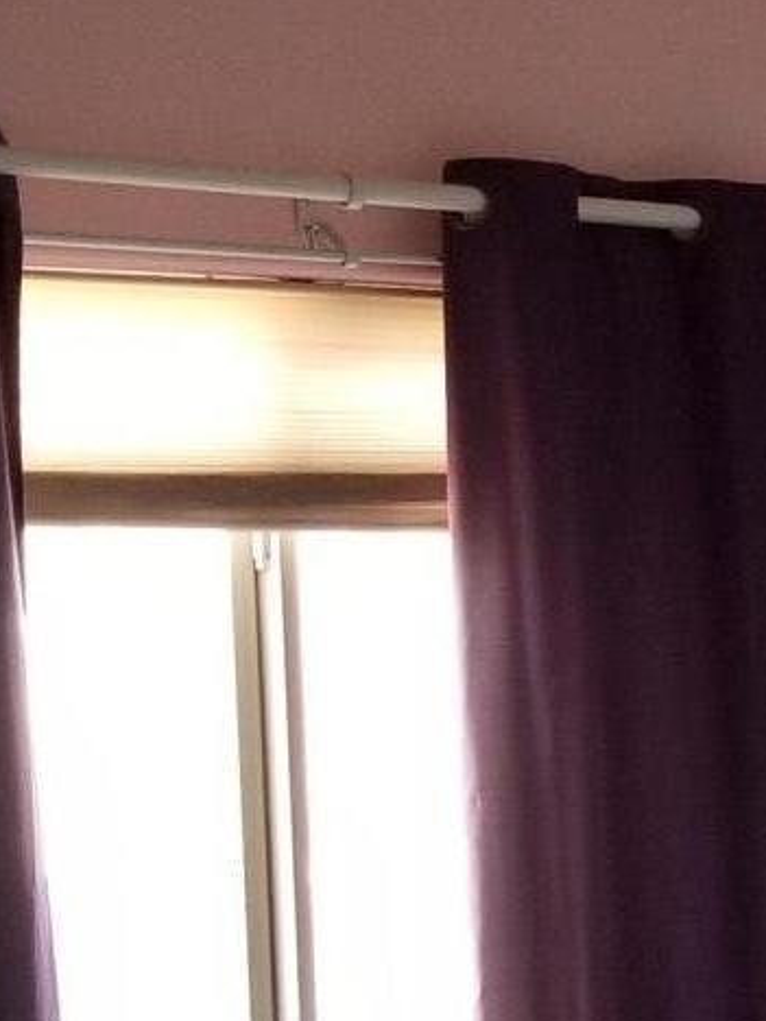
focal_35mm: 111
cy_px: 737
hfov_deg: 12.1
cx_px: 1440
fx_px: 3275
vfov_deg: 17.6
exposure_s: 1/30
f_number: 1.7
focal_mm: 4.25
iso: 160
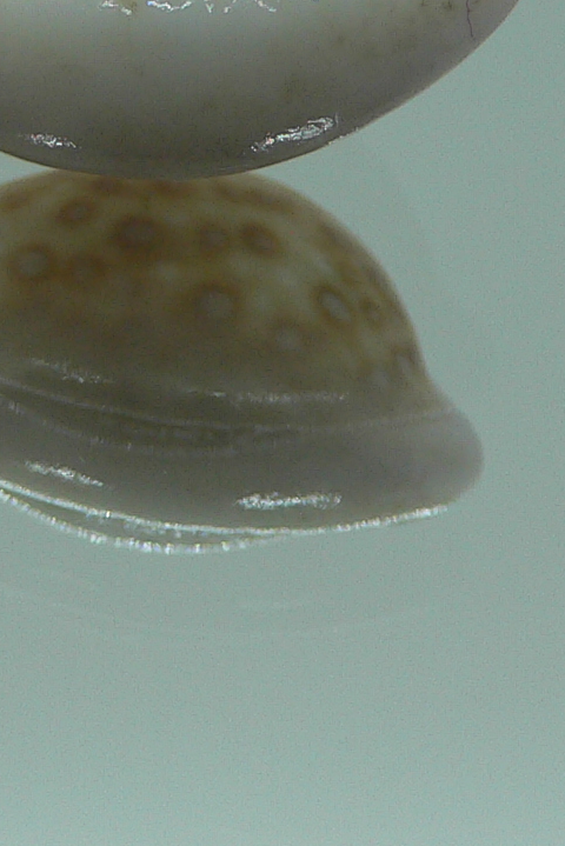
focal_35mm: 102
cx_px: 159
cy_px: 58
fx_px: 2399
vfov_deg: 19.6
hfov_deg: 13.4
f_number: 2.8
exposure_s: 1/60
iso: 80
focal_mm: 4.6
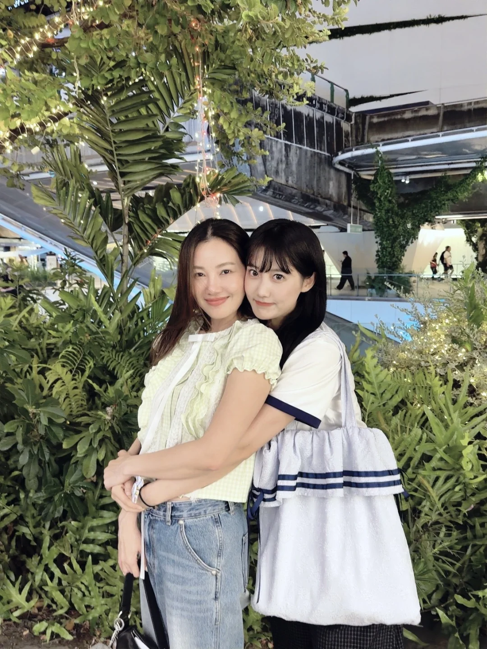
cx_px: 244
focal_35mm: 31
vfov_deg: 58.4
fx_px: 582
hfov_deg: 45.4
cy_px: 324
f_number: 1.78
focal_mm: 6.76
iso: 400
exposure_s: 1/50
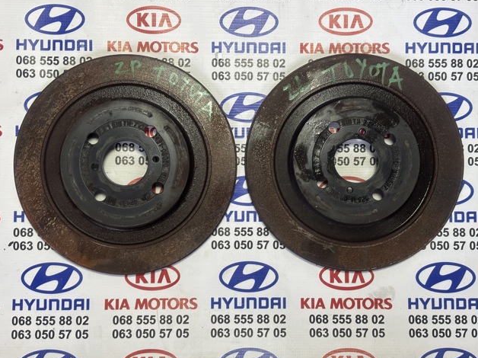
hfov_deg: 36.2
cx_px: 242
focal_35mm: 53
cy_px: 179
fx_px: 731
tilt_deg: -86.8
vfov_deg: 27.5
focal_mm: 5.96
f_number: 1.6
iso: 125
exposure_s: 1/60
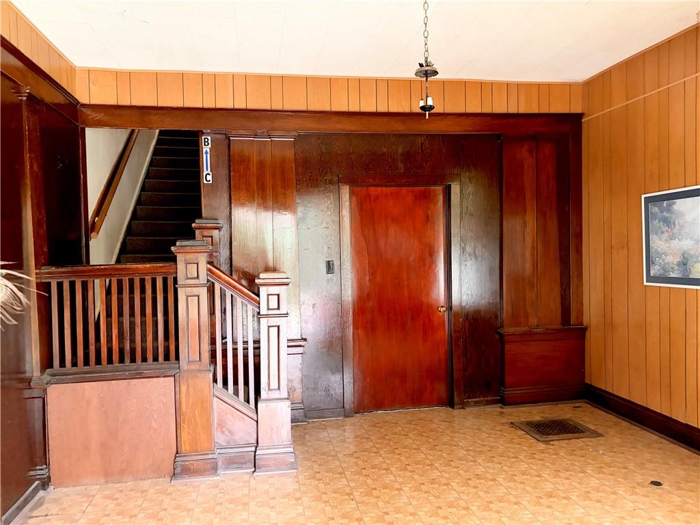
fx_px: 526
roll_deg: +1.2
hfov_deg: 67.3
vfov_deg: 53.1
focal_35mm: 26
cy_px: 262
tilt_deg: -1.6
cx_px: 350
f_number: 1.6
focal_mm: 5.96
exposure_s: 1/30
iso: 640
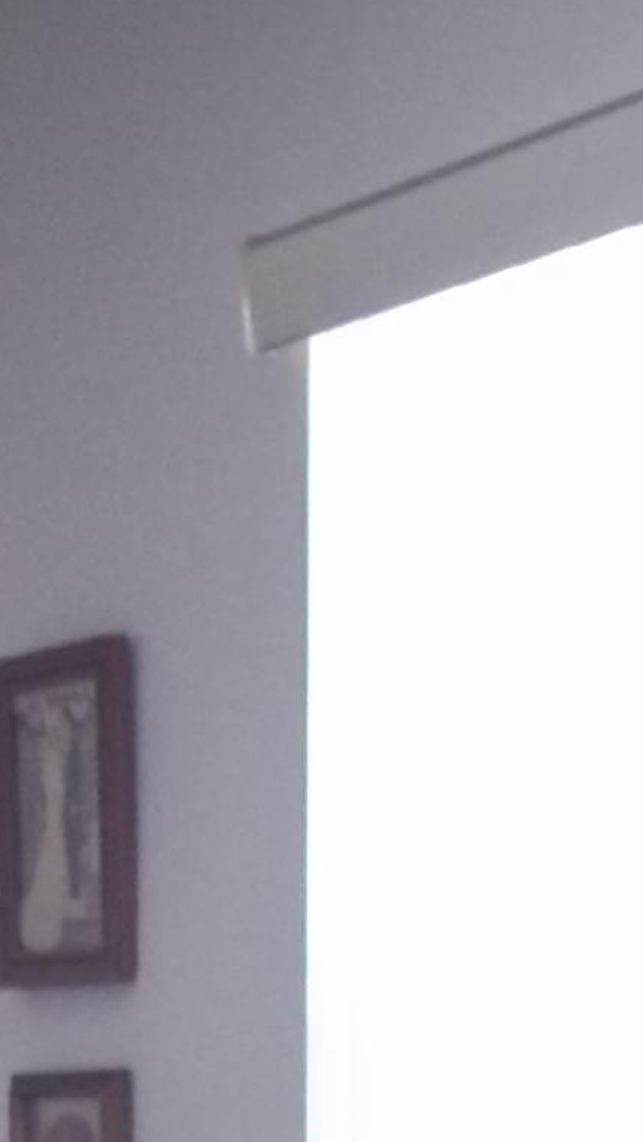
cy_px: 1592
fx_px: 4634
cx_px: -775
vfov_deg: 13.4
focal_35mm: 153
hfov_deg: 7.5
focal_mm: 6.5
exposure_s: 1/30
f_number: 3.1
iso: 160
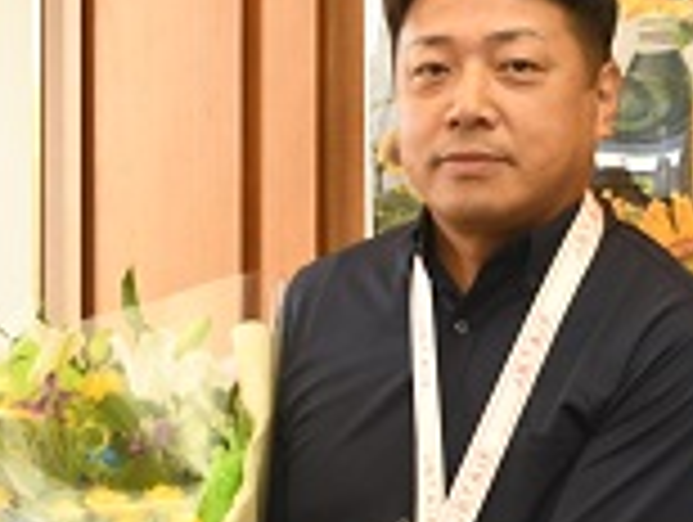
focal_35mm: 150
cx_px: 351
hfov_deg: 13.1
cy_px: 340
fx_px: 3008
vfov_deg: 9.9
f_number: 7.1
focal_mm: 25
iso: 1000
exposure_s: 1/100
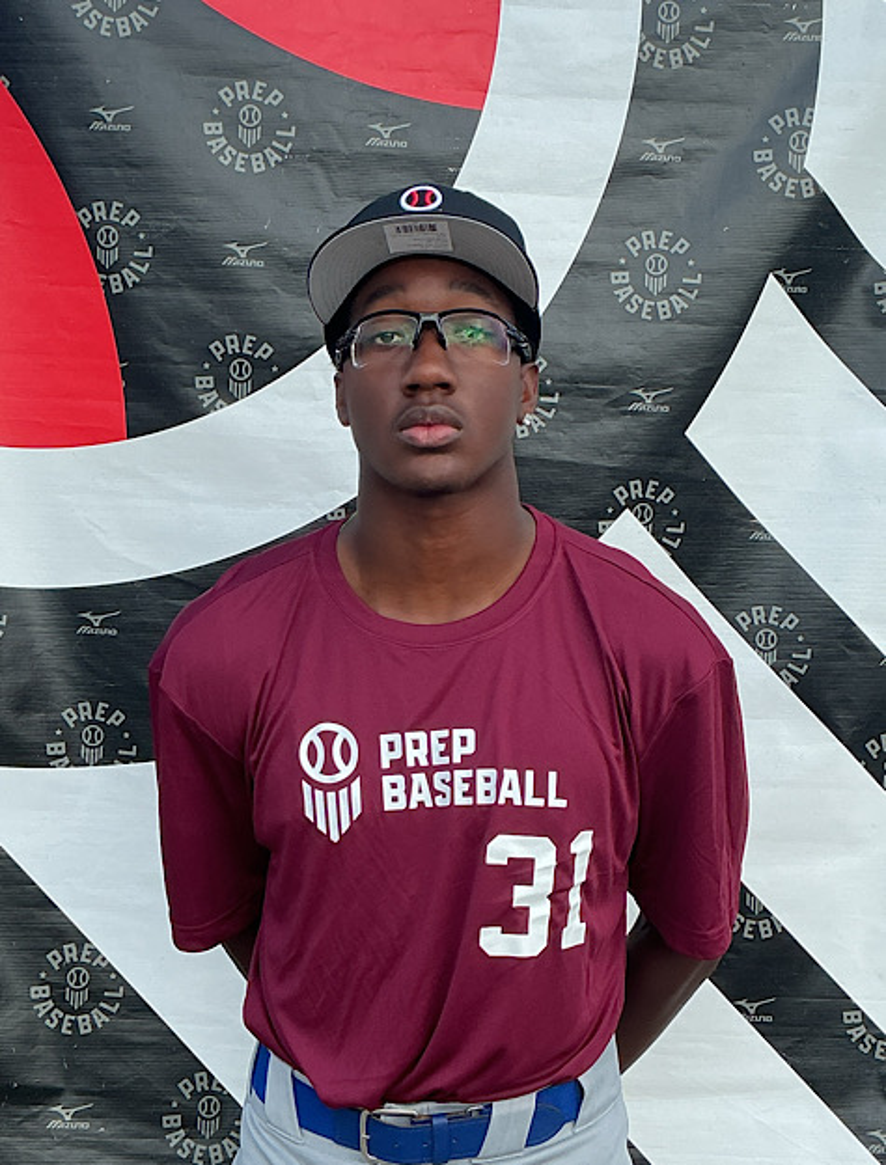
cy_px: 582
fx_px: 981
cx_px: 443
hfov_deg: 48.6
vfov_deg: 61.4
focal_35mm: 29
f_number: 1.8
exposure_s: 1/829
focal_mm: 3
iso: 25
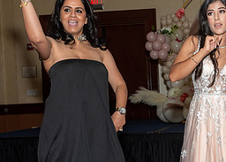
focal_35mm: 82
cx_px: 218
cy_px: 97
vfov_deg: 17.4
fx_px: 526
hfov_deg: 23.4
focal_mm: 22
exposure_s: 1/250
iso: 400
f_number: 6.3
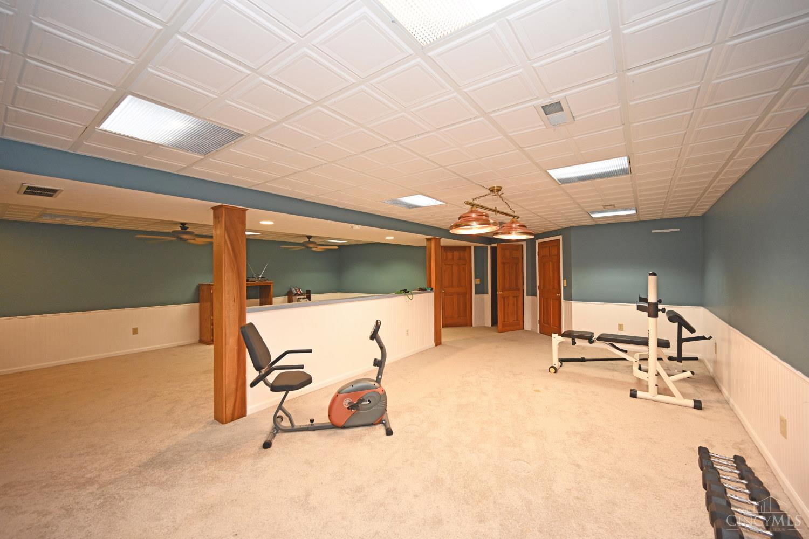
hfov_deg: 104.3
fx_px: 315
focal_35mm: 14
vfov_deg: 81.2
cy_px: 270
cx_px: 404
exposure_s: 1/60
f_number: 4
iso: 900
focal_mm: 14
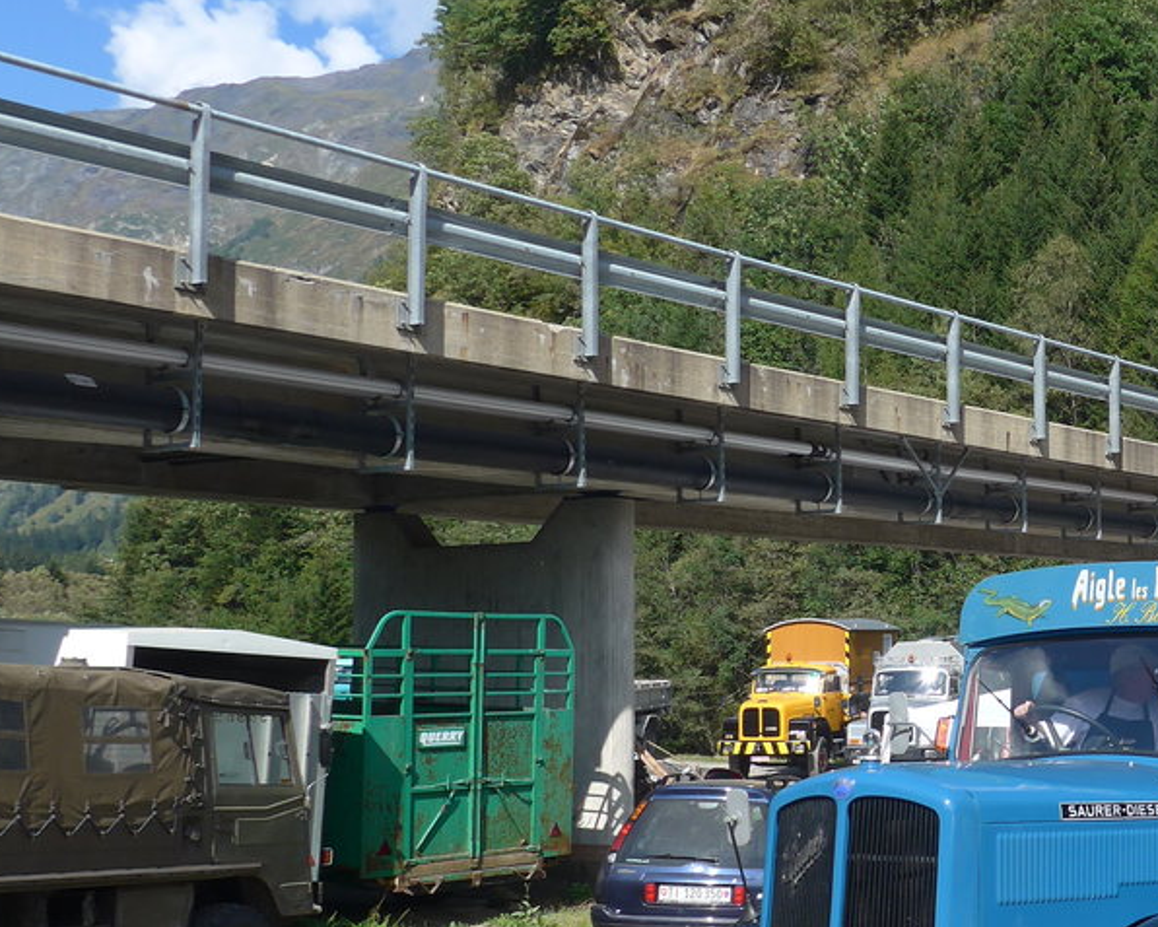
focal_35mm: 57
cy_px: 606
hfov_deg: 30.8
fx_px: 1954
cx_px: 1137
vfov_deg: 26.6
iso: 80
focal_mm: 6
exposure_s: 1/1300
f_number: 2.8
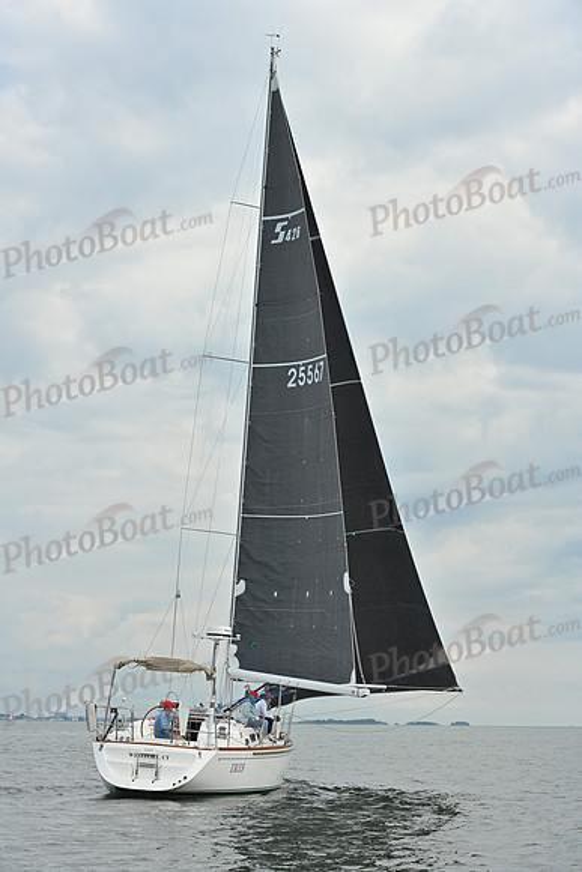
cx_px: 291
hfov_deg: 19.5
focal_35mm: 70
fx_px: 1696
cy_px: 436
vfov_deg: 28.8
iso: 320
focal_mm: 70
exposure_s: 1/1250
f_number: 8
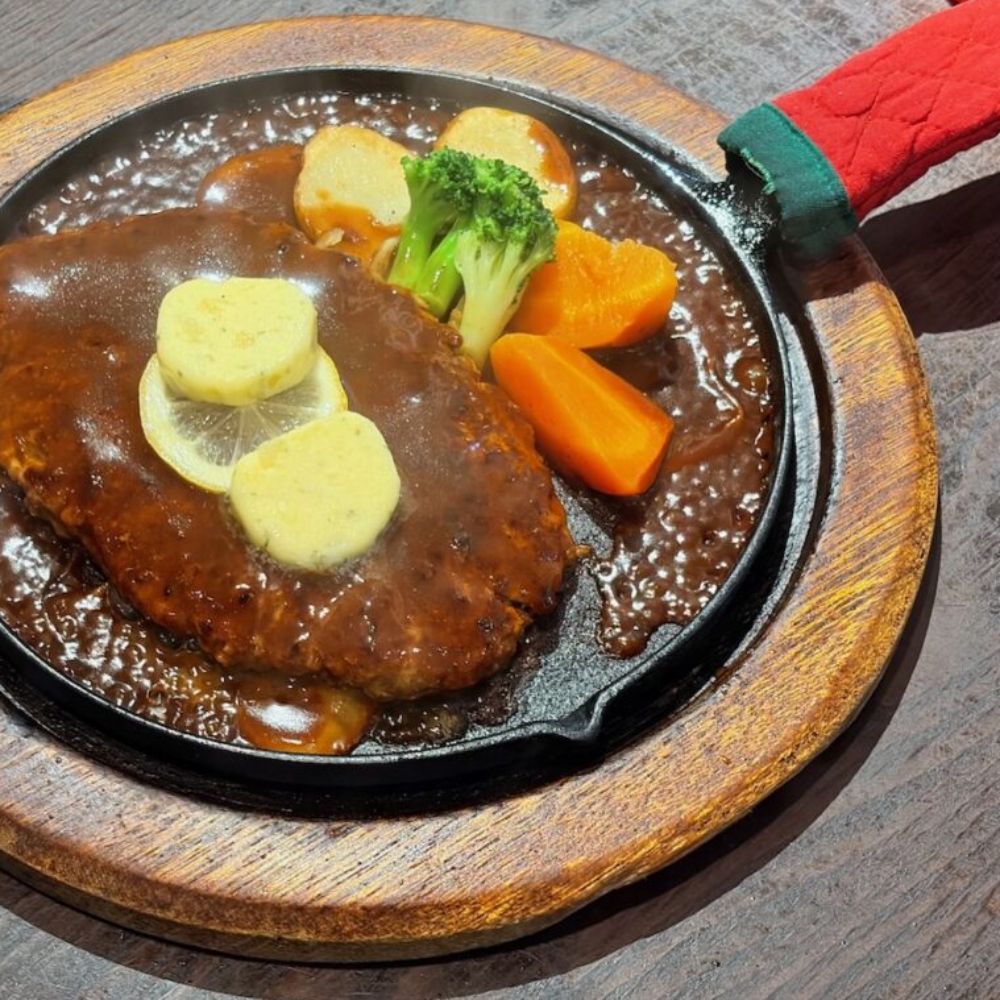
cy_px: 498
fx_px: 2026
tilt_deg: -55.2
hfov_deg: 27.6
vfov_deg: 27.7
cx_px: 378
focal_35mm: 62
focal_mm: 5.96
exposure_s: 1/33
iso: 200
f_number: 1.6
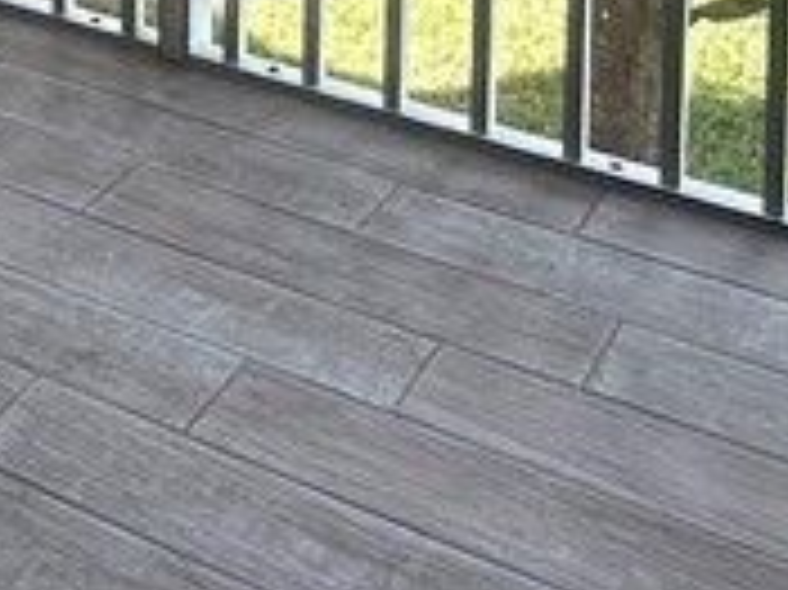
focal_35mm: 82
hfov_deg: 22.4
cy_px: -649
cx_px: -99
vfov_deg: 14.4
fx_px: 1865
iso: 40
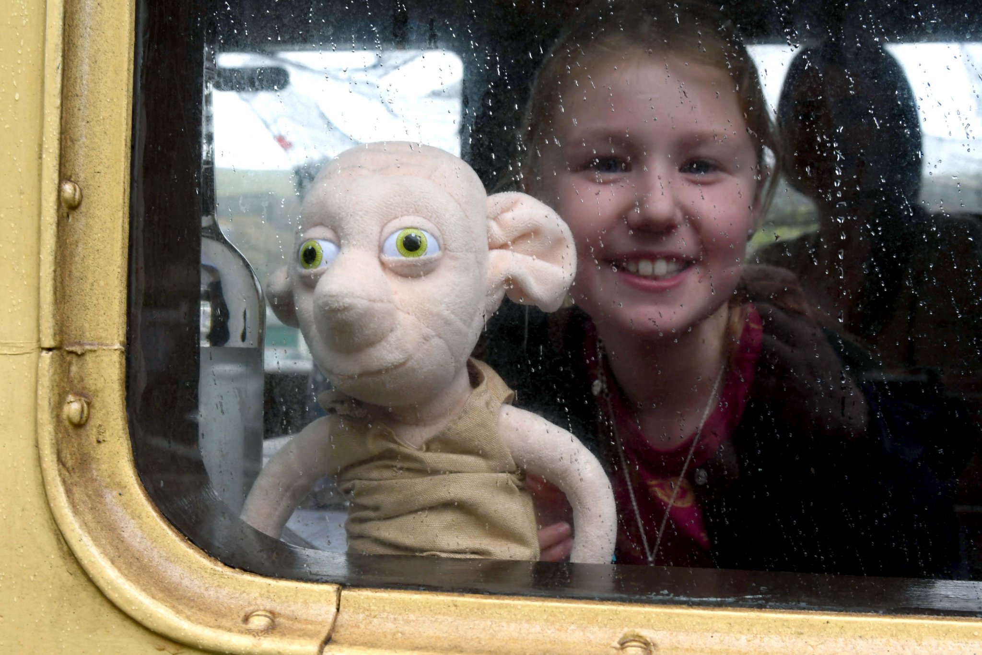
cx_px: 491
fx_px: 1145
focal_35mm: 42
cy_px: 328
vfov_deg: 31.9
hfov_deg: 46.4
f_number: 8
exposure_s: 1/60
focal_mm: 28
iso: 500
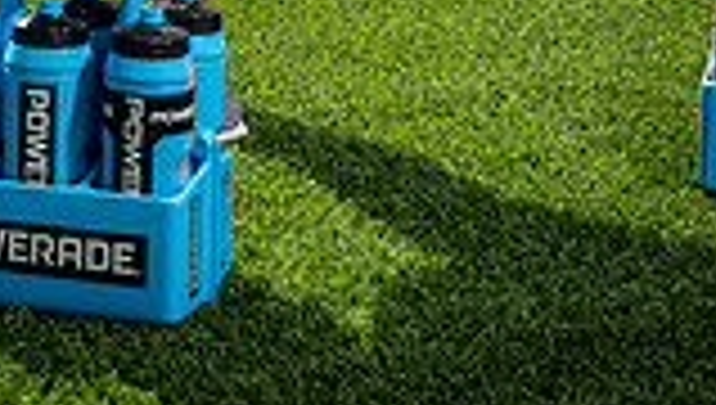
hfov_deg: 15.3
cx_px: 135
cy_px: -508
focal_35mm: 139
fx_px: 2643
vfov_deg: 8.2
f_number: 8
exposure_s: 1/250
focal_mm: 47
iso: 125
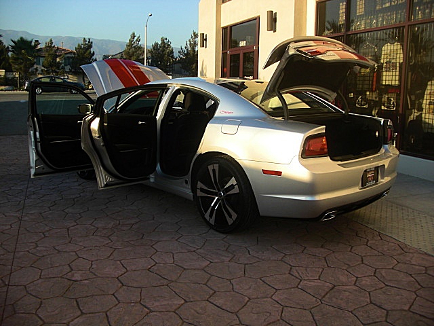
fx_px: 451
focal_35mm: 36
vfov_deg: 39.7
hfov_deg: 51.4
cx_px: 217
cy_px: 163
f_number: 2.8
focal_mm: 6.3
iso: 50
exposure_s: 1/320
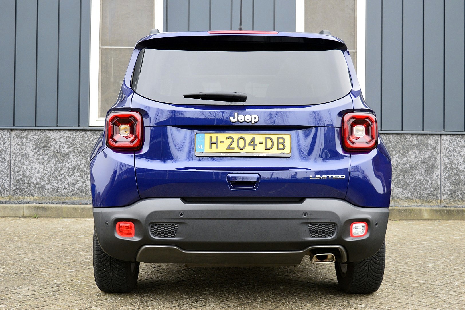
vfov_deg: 25.7
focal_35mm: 52
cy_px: 155
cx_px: 232
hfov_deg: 37.9
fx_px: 678
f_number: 5.6
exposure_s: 1/60
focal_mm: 35
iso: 800
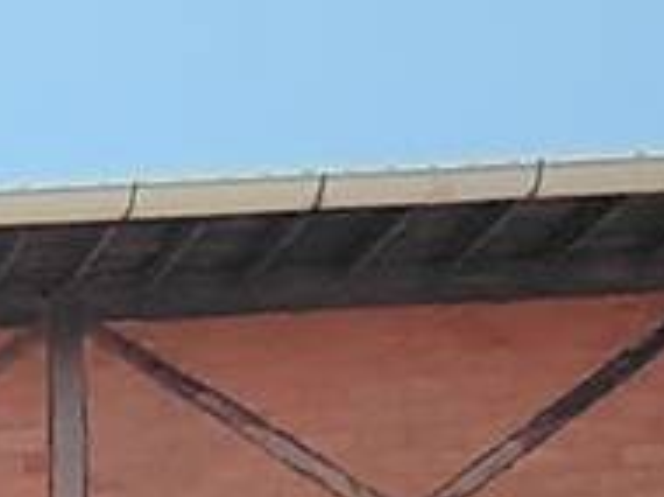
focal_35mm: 129
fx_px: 2471
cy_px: 1802
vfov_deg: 8.3
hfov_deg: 12.0
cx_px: -993
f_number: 2.2
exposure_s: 1/1042
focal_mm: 1.42
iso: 100
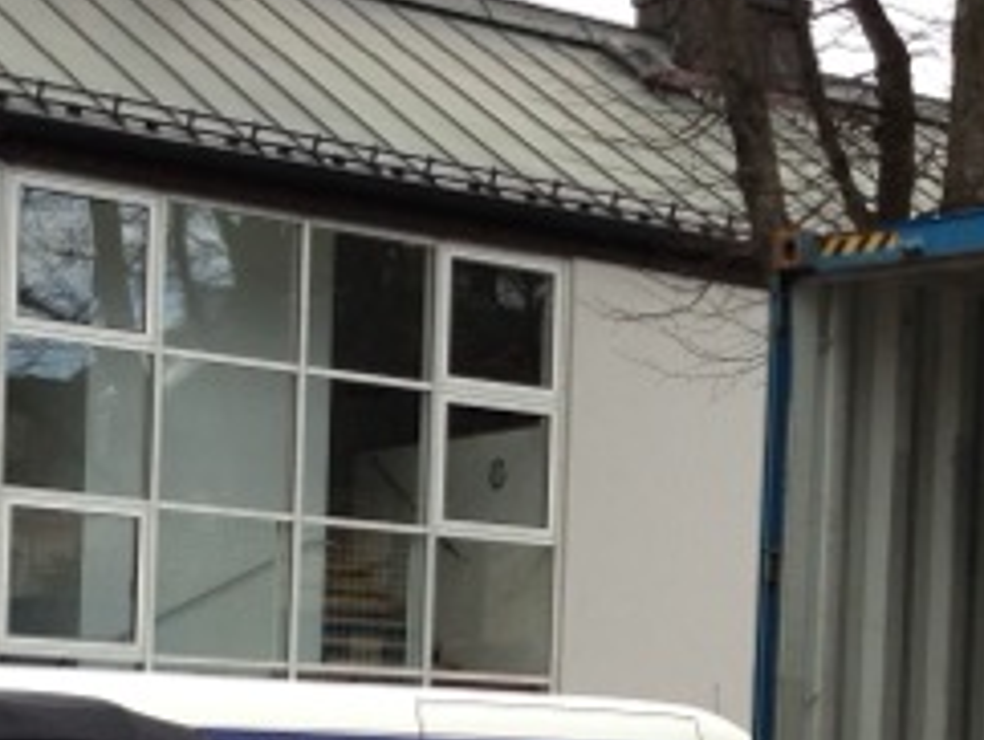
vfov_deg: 13.4
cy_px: 764
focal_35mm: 109
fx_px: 3102
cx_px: 899
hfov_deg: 17.7
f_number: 2.4
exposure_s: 1/493
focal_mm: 4.13
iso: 64
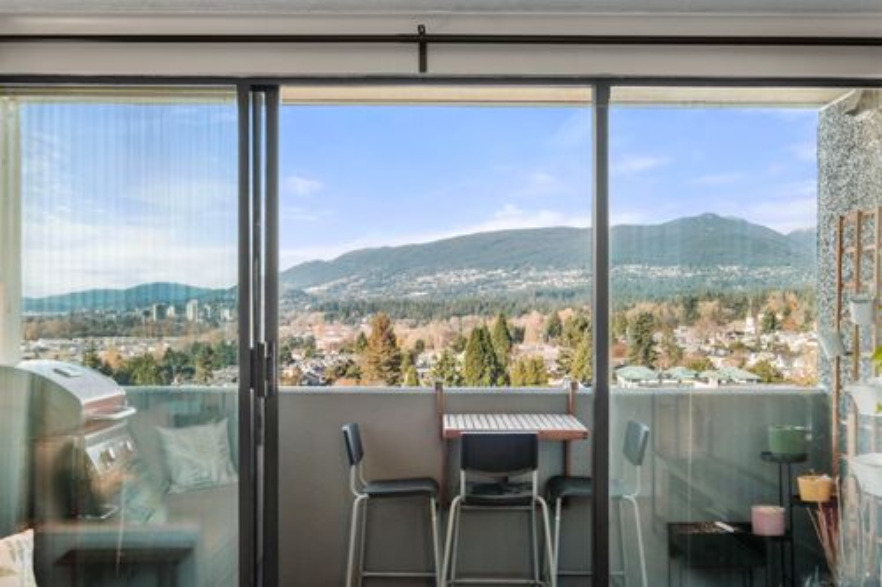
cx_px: 441
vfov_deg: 36.8
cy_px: 294
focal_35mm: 36
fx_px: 882
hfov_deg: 53.1
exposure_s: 1/10
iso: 400
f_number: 9
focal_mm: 24
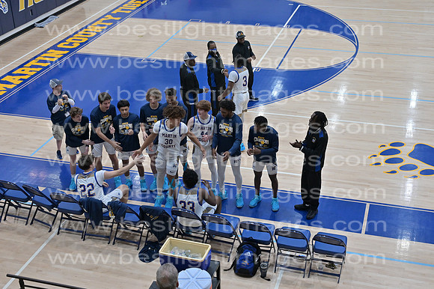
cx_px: 217
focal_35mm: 50
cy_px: 144
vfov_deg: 27.0
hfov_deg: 39.6
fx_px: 602
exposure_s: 1/400
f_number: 4
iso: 3600
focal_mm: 50
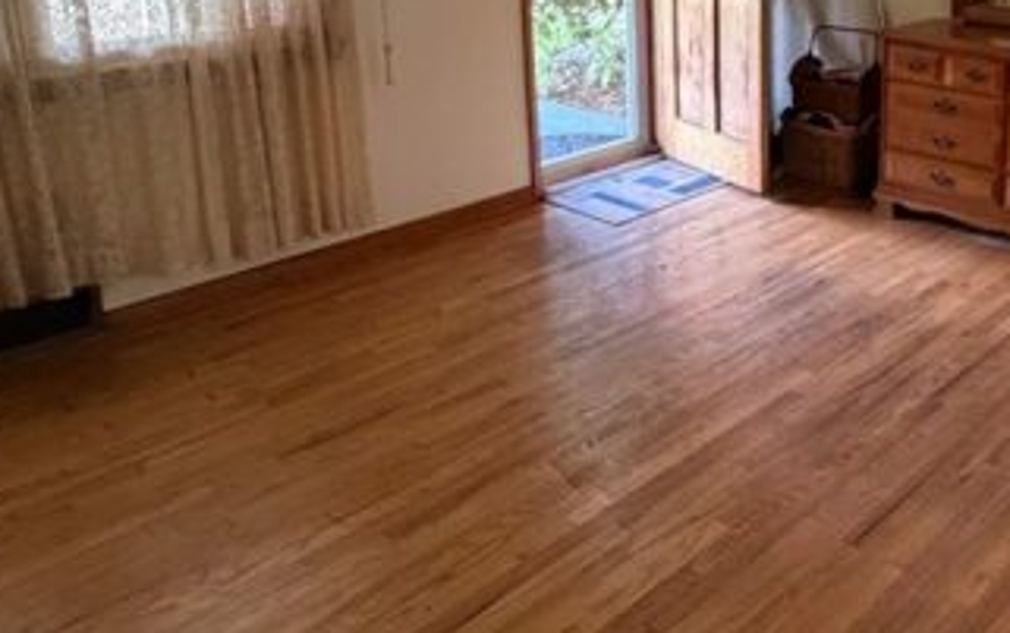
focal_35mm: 37
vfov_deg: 32.9
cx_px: 859
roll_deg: -0.6
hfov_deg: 48.6
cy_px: 72
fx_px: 1019
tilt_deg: -11.3
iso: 400
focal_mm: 2.22
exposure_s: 1/60
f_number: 2.2
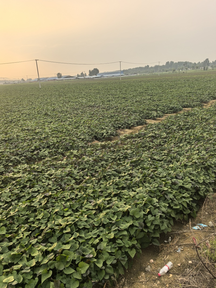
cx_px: 108
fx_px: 225
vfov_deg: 65.3
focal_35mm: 27
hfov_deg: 51.3
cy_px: 144
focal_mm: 5.75
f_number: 2
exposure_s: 1/171
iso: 50
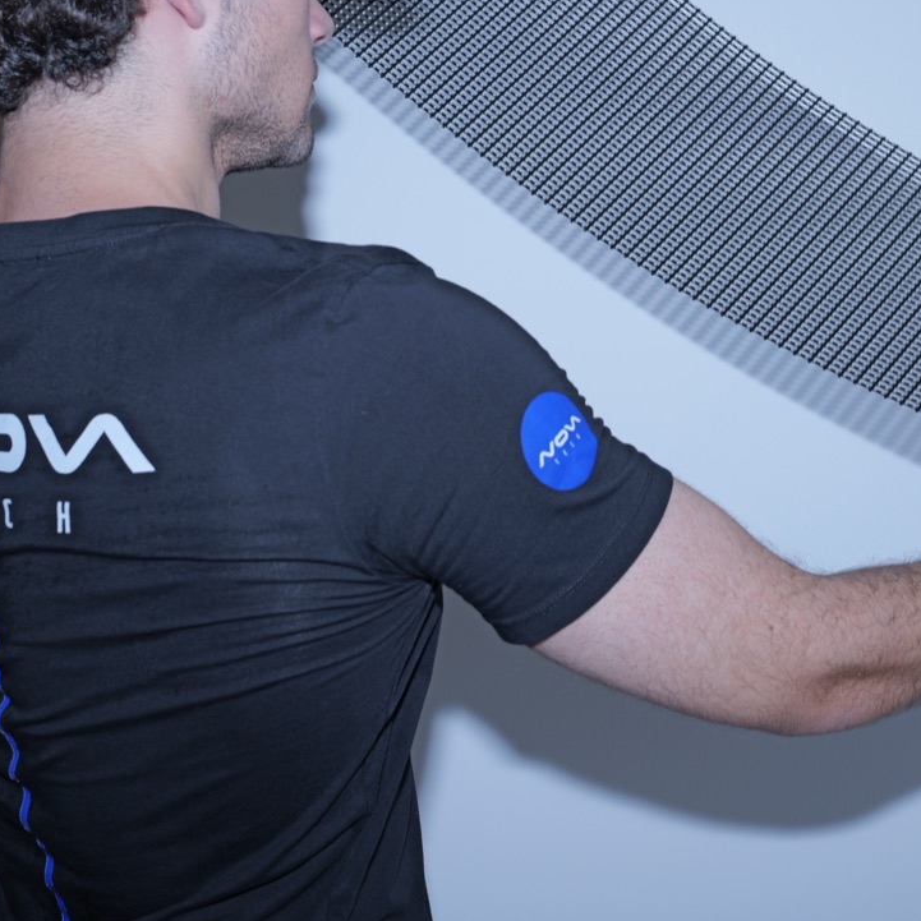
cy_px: 368
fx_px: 1987
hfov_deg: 26.0
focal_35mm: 66
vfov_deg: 26.0
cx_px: 586
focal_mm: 35
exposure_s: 1/250
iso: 100
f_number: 5
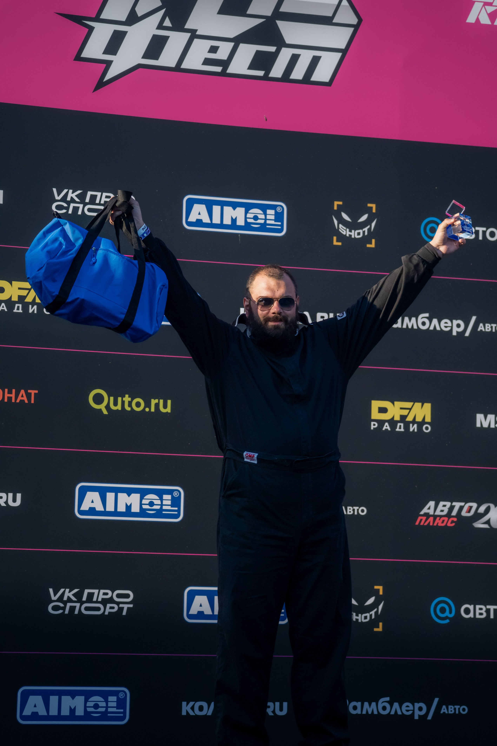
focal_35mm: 110
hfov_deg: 12.5
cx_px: 248
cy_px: 373
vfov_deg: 18.7
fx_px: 2267
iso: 2000
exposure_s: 1/400
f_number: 5
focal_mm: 109.5
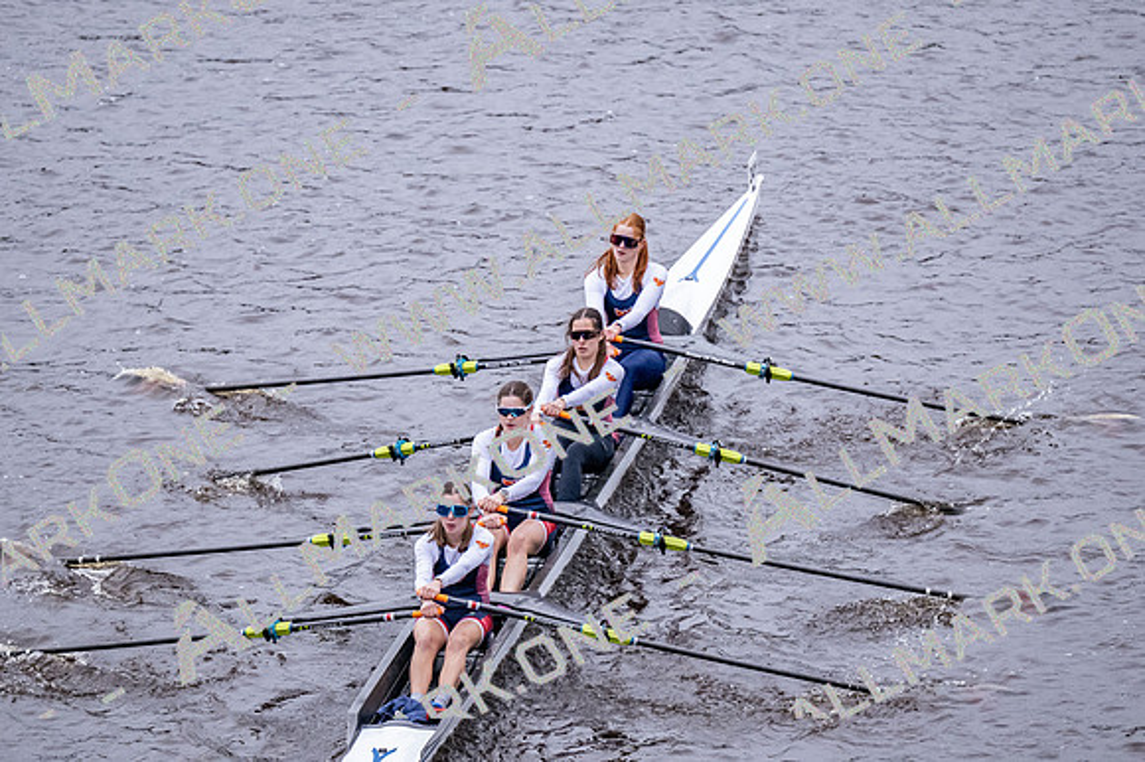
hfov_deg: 6.9
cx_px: 572
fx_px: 9536
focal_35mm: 300
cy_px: 381
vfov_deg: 4.6
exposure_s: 1/2000
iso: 2800
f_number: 2.8
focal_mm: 200
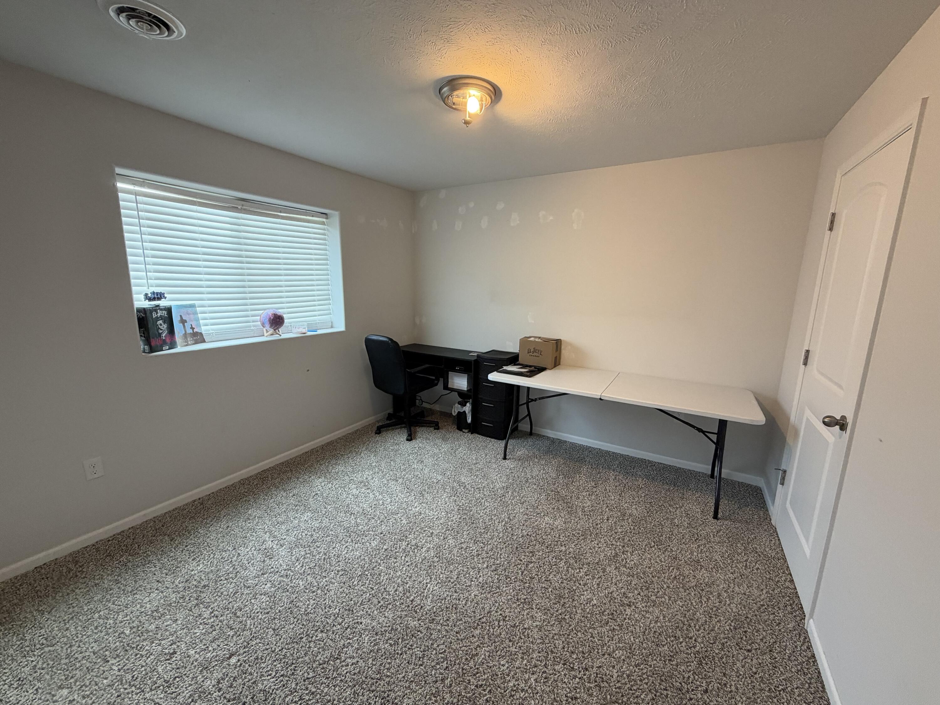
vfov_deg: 85.7
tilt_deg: -10.3
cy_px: 352
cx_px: 470
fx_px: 380
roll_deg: -0.7
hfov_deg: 102.1
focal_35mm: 14
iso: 250
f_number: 2.2
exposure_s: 1/60
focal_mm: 2.22
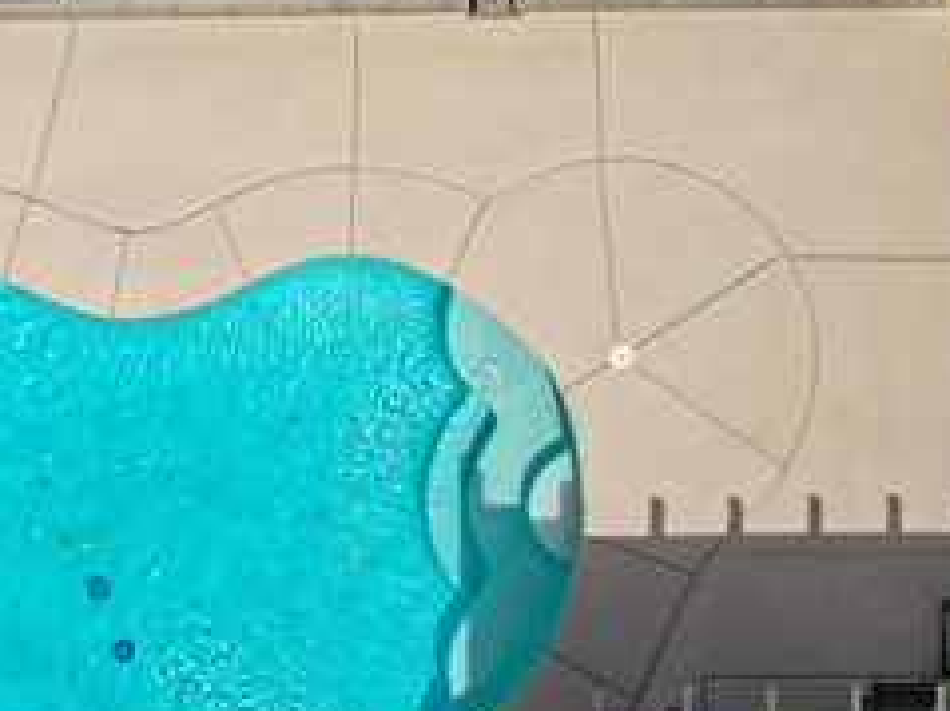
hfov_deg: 9.6
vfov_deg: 6.9
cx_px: 815
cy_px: -759
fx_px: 5651
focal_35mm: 206
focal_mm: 8.6
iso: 100
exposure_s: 1/1000
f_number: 3.8
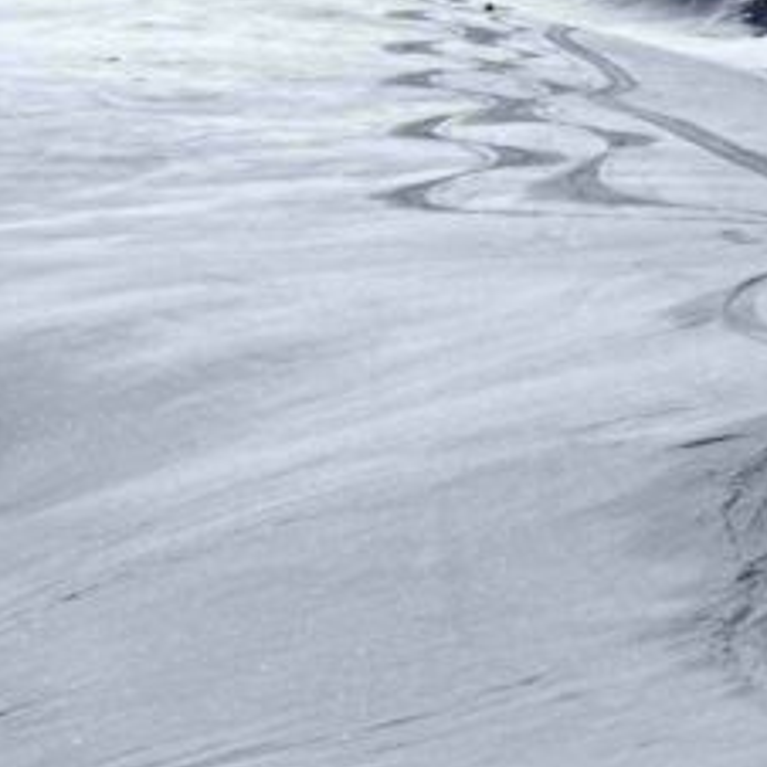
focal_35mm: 78
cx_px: 777
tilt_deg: +2.8
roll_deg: -3.0
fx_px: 1955
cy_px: 390
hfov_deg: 21.4
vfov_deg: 22.2
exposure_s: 1/23256
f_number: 1.5
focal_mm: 5.7
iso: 32
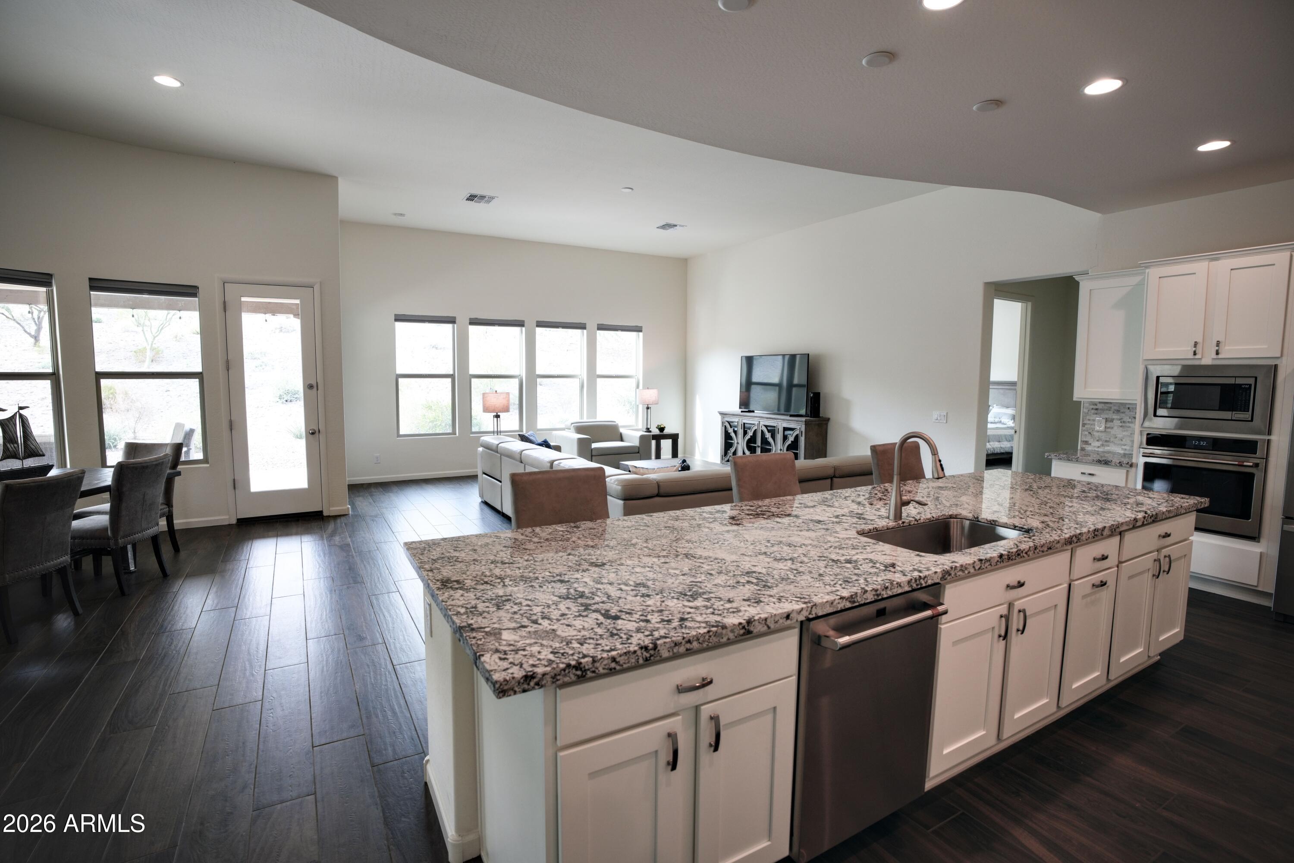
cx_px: 647
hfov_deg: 96.7
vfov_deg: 73.7
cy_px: 432
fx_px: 575
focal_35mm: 16
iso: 250
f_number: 4
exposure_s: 1/60
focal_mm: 16
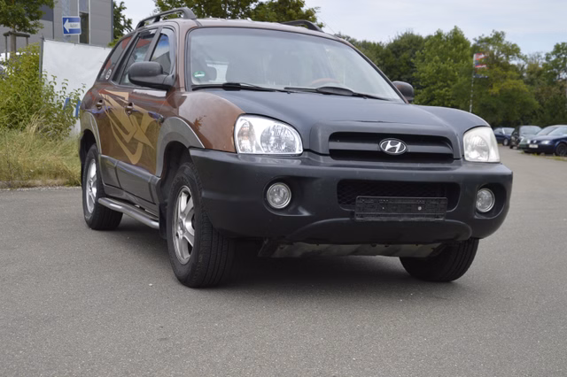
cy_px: 188
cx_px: 284
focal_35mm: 60
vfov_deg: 22.6
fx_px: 944
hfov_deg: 33.4
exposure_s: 1/200
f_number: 7.1
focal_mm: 40
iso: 100
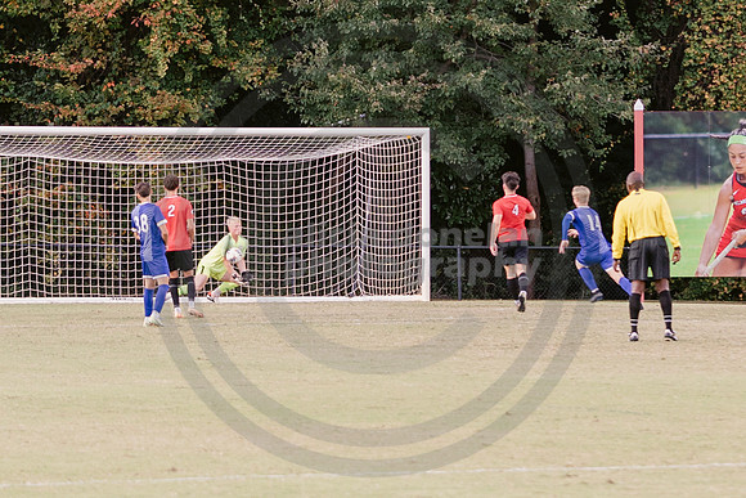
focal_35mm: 292
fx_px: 6051
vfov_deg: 4.7
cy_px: 117
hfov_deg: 7.1
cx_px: 287
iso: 640
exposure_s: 1/125
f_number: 3.2
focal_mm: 90
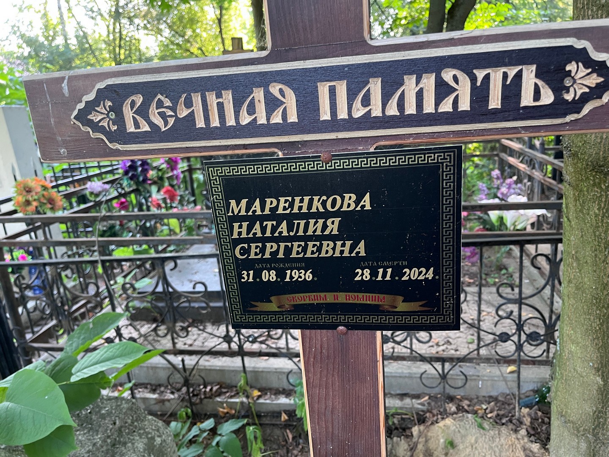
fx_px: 457
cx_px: 304
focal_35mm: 26
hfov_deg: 67.3
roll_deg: +6.0
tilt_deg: -15.9
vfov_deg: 53.1
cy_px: 228
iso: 125
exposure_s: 1/64
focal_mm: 5.1
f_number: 1.6
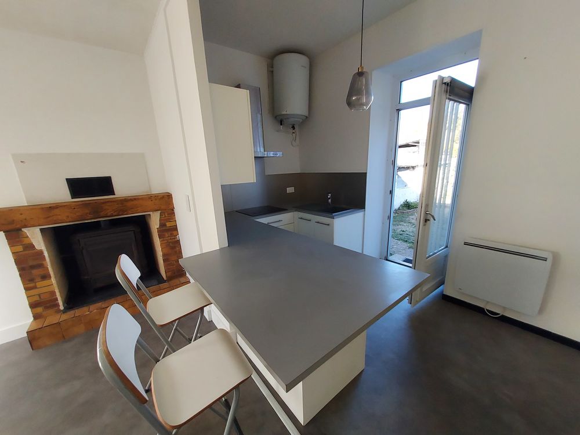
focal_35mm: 13
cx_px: 290
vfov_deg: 89.9
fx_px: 218
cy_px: 218
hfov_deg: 106.2
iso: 80
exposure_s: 1/120
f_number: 2.2
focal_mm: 1.42
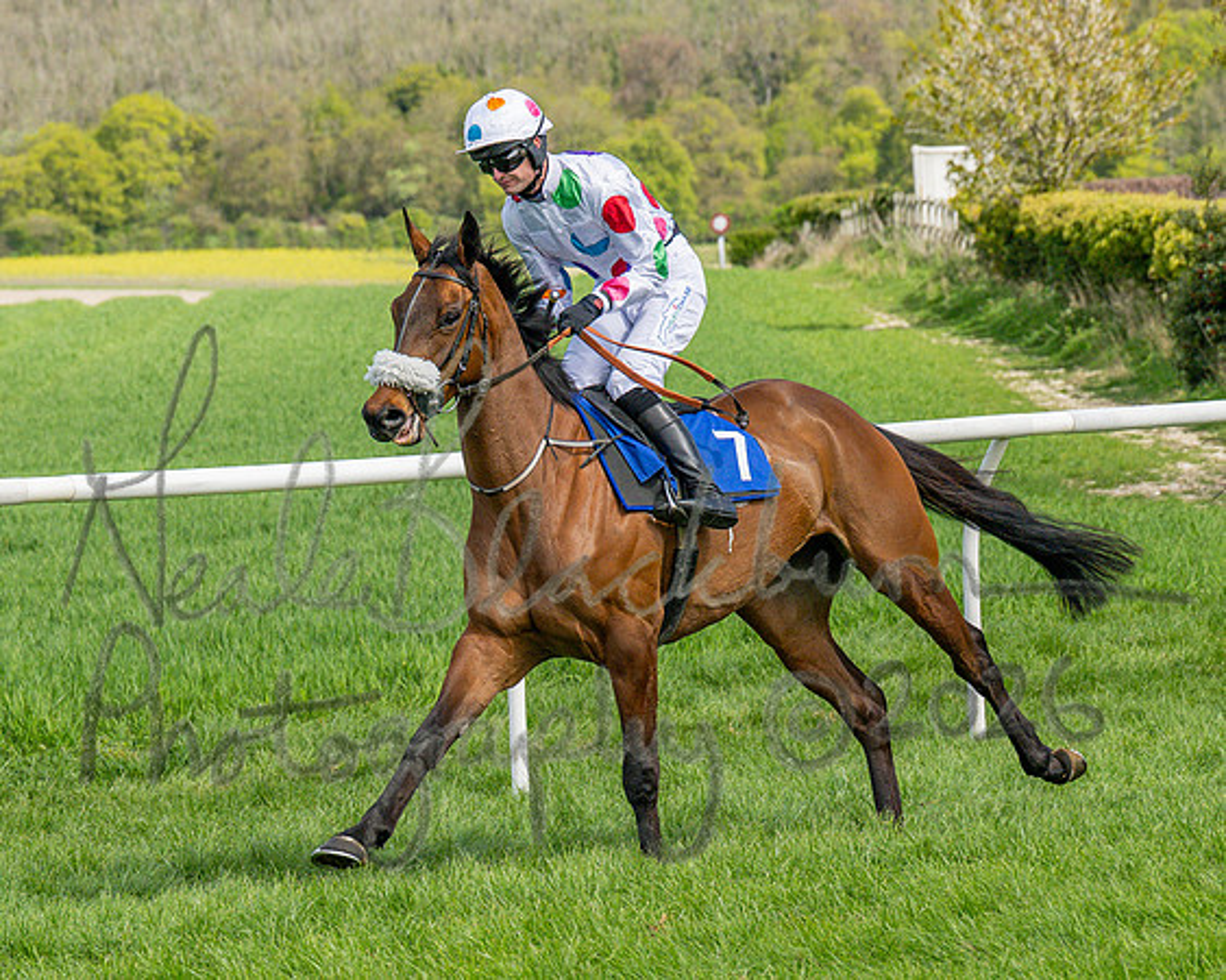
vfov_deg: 7.2
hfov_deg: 9.0
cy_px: 616
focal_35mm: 215
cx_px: 220
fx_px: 7801
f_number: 4
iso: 400
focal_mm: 78
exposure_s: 1/3200
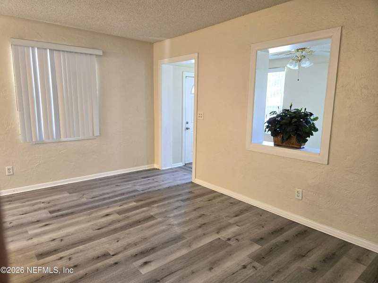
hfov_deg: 73.9
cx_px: 189
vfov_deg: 58.9
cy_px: 142
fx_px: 251
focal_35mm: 23
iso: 200
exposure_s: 1/120
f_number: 1.8
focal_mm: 5.4
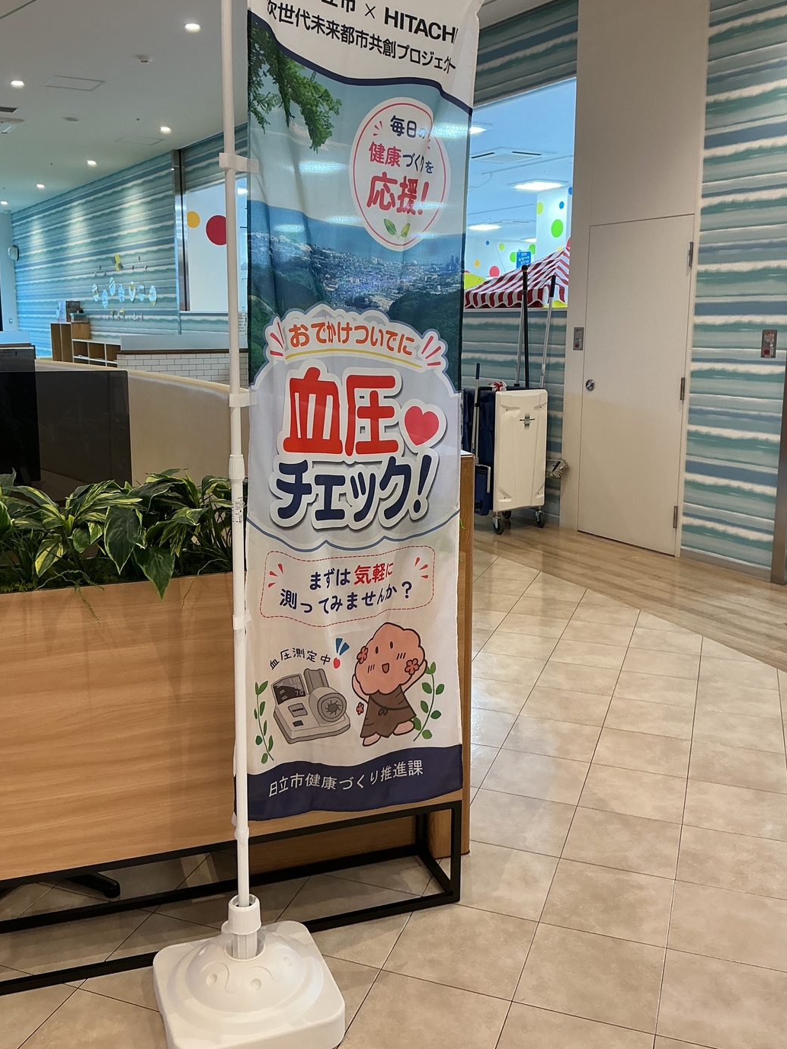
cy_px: 479
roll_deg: +0.4
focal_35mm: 32
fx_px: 970
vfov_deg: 56.7
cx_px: 371
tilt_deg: -9.2
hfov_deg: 44.1
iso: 64
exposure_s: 1/100
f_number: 1.8
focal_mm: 3
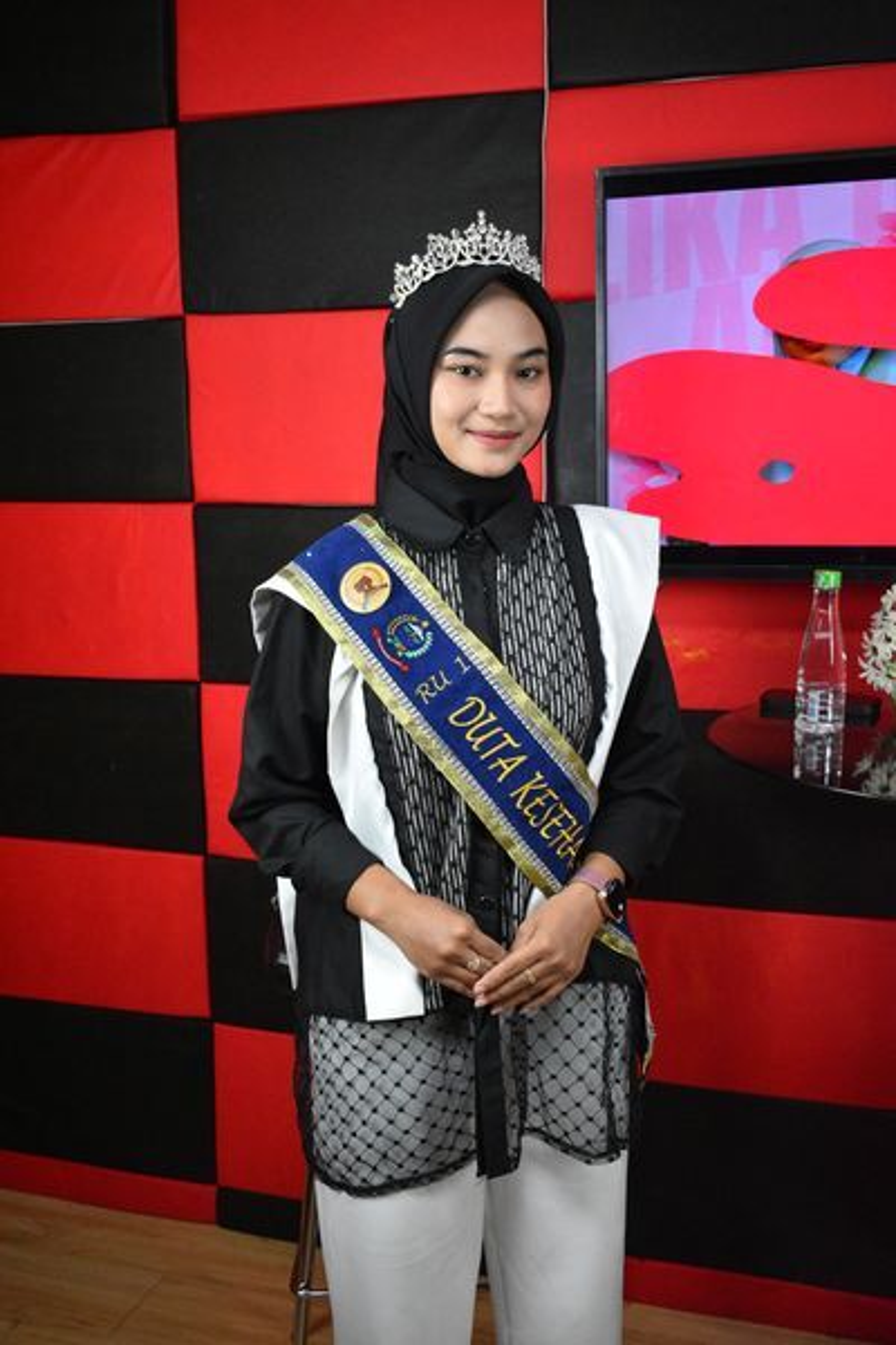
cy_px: 672
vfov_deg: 49.6
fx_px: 1456
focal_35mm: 39
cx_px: 448
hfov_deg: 34.2
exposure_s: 1/250
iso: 3200
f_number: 4
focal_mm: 26
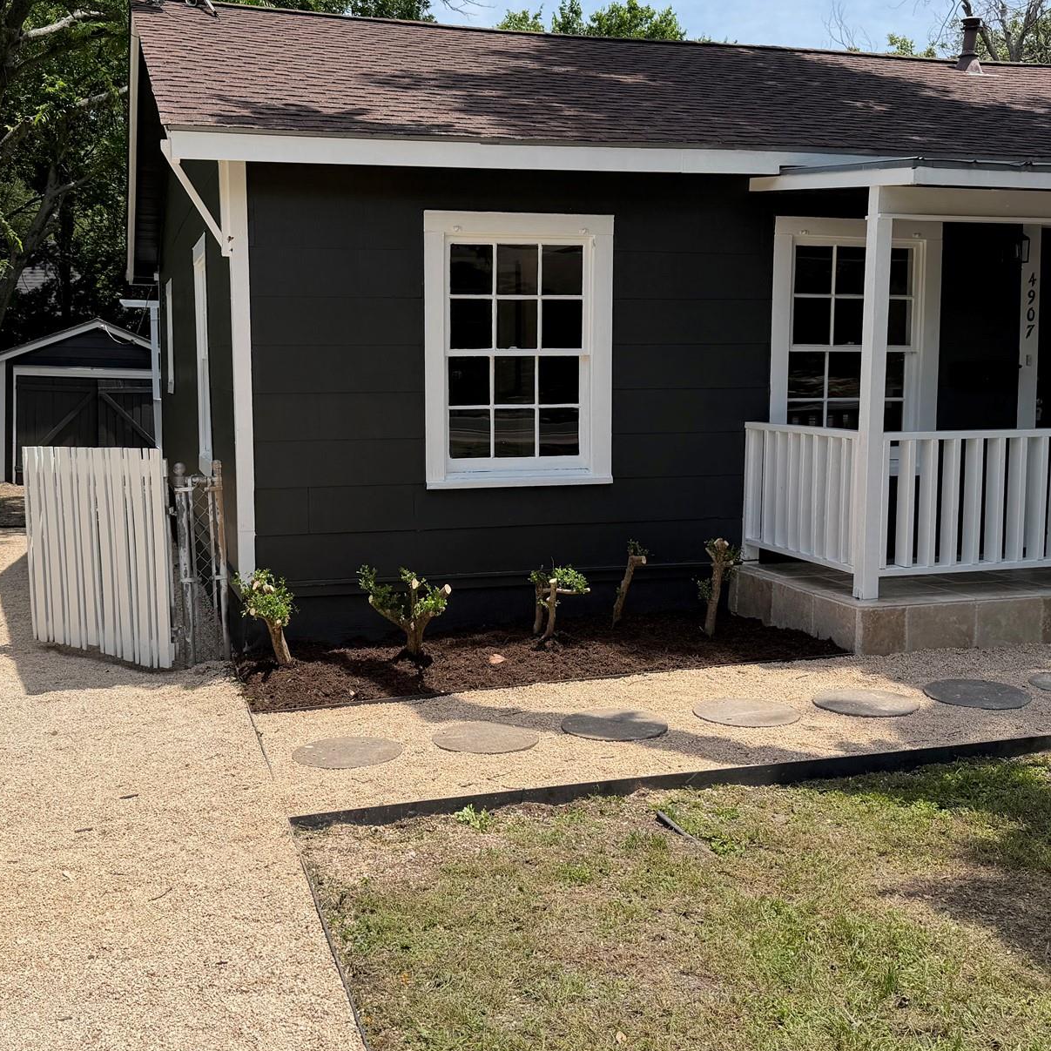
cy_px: 459
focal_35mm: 36
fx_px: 1237
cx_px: 425
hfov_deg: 45.8
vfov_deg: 45.9
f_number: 1.78
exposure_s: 1/4673
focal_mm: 6.76
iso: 80
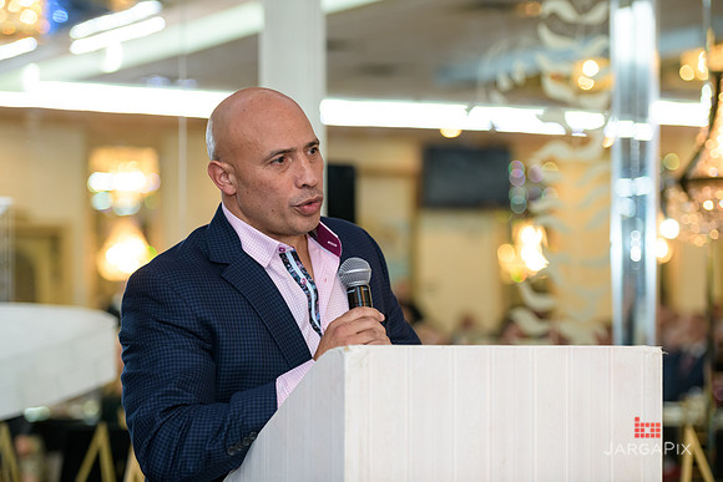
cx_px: 362
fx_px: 1969
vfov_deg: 14.0
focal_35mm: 98
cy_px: 241
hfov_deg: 20.8
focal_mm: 98
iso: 1600
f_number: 3.2
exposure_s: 1/125
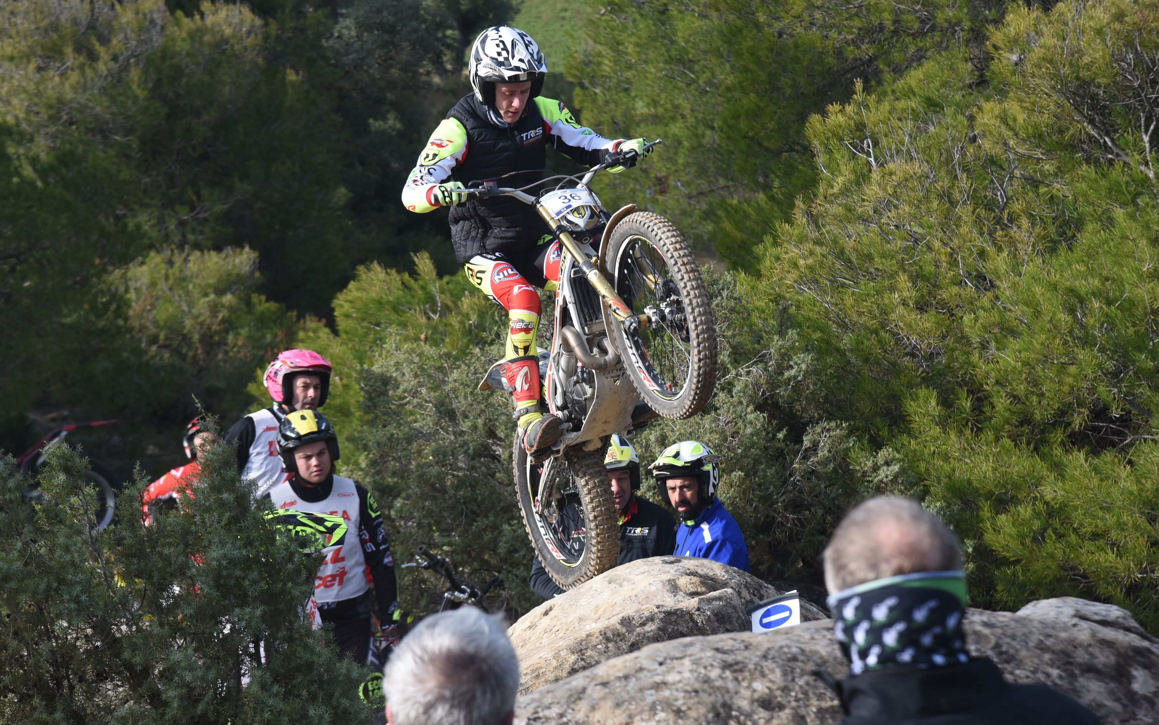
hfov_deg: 17.0
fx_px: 3885
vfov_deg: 10.7
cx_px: 580
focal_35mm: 123
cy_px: 360
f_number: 6.3
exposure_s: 1/640
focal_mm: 120
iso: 500
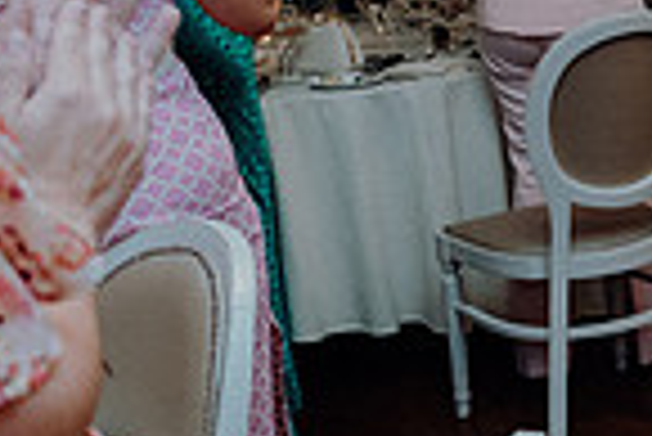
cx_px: 1165
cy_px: 142
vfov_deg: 14.3
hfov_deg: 17.4
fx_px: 1740
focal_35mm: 96
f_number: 3.5
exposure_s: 1/160
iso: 2500
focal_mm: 24
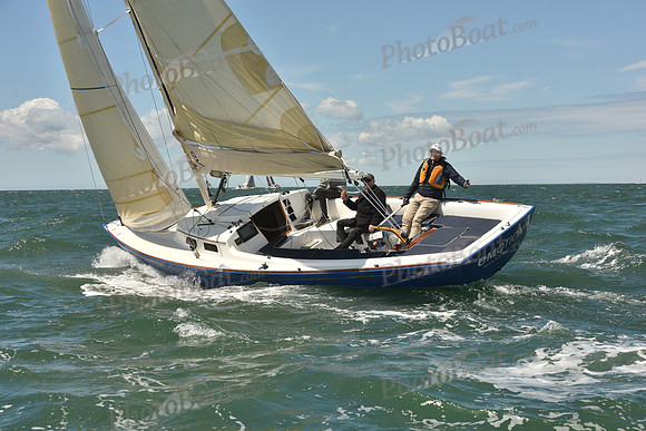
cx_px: 323
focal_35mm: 70
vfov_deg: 19.5
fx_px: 1256
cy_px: 216
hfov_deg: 28.8
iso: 320
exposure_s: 1/800
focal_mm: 70
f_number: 11
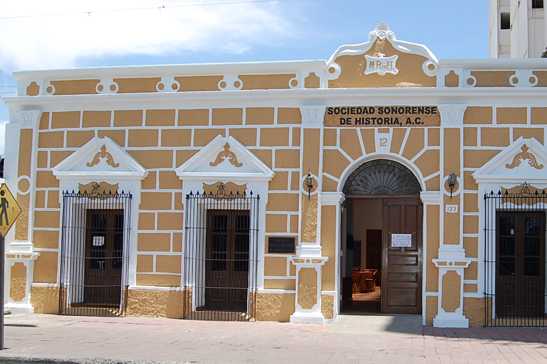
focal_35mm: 38
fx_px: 577
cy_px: 222
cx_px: 360
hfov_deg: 49.9
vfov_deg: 34.9
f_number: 6.3
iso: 200
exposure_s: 1/500
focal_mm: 18
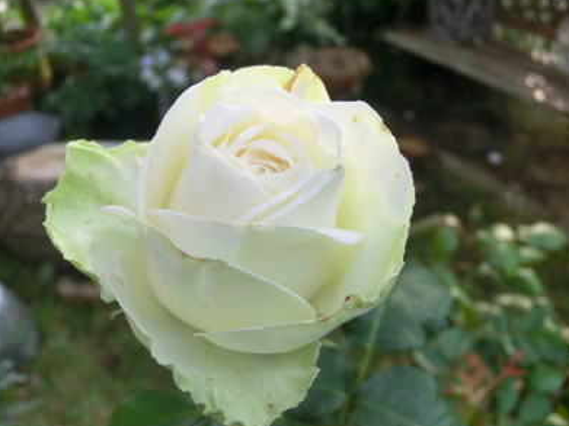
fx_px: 707
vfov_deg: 33.6
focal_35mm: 43
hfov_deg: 43.9
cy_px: 212
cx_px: 287
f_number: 4
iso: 125
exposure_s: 1/250
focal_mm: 7.38
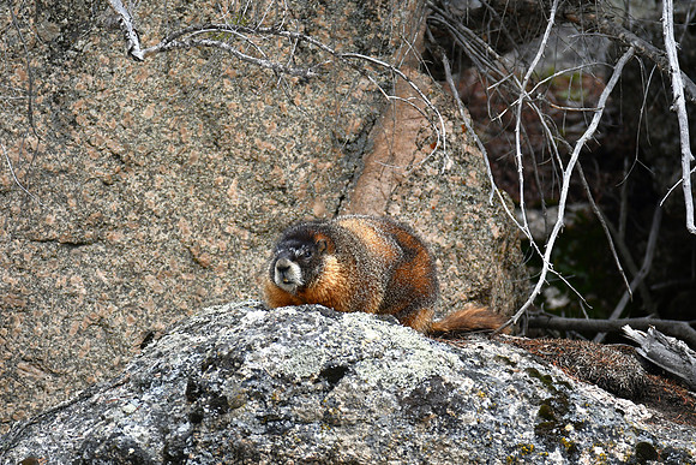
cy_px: 232
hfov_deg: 4.6
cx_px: 348
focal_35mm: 450
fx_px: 8702
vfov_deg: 3.1
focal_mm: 300
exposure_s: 1/500
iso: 500
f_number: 5.6
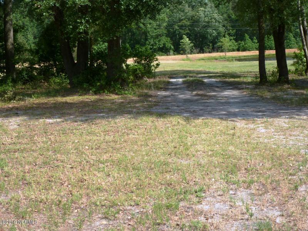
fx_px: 543
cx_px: 154
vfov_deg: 24.0
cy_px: 116
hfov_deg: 31.7
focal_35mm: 61
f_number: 4.5
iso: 100
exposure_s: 1/400
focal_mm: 10.9
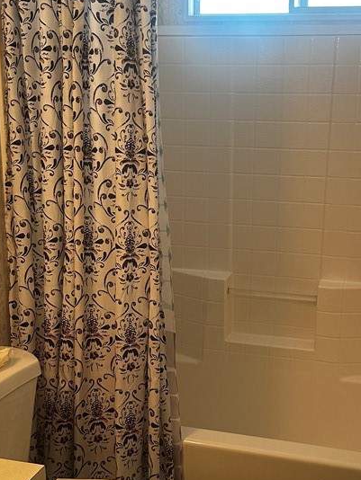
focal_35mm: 46
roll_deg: -2.8
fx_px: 639
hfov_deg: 31.4
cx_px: 231
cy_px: 247
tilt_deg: -12.0
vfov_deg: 41.2
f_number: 1.78
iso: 250
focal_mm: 6.86
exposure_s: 1/60
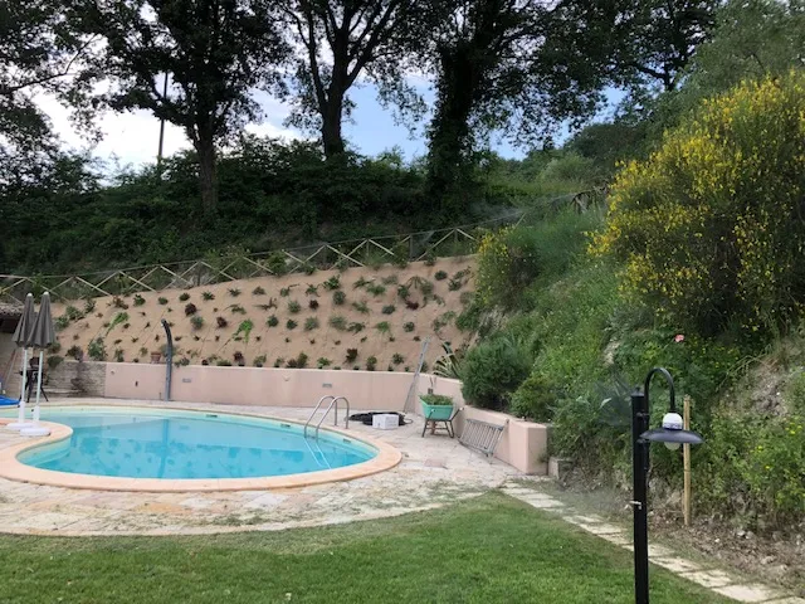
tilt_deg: +3.9
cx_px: 402
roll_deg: -0.3
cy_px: 302
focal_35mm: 28
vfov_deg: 49.7
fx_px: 651
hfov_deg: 63.4
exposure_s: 1/181
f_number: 1.8
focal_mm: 3.99
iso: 20
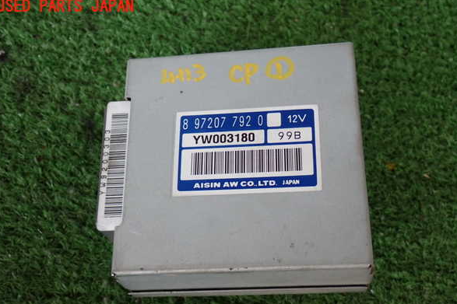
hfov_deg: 39.6
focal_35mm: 50
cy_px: 172
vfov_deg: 27.0
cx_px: 226
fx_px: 635
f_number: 3.1
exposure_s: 1/60
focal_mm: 8.4
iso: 200
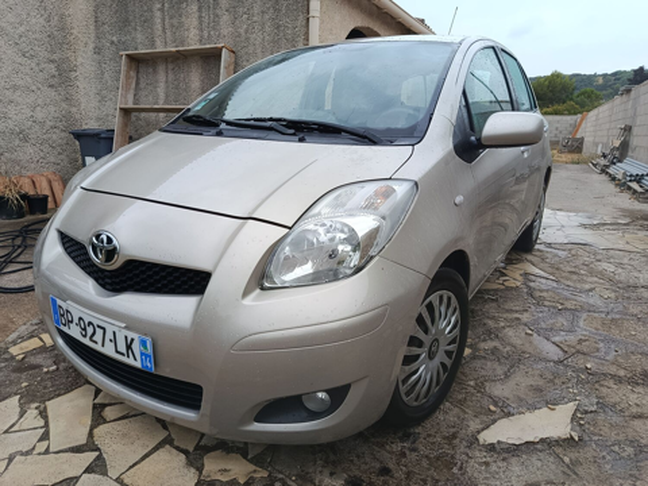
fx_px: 449
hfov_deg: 71.6
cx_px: 324
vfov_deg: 56.8
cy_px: 243
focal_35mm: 24
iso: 50
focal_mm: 5.24
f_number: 1.7
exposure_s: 1/271
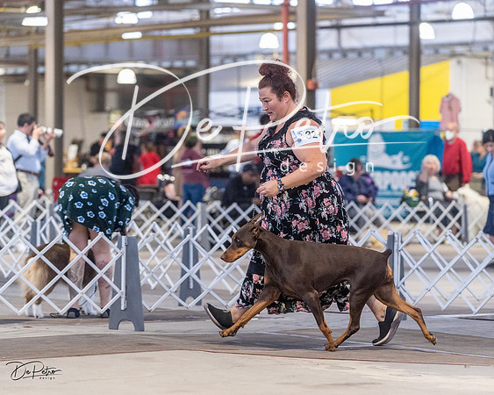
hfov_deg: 12.2
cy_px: 198
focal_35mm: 158
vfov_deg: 9.8
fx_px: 2304
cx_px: 247
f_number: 3.5
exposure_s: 1/400
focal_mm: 140
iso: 6400
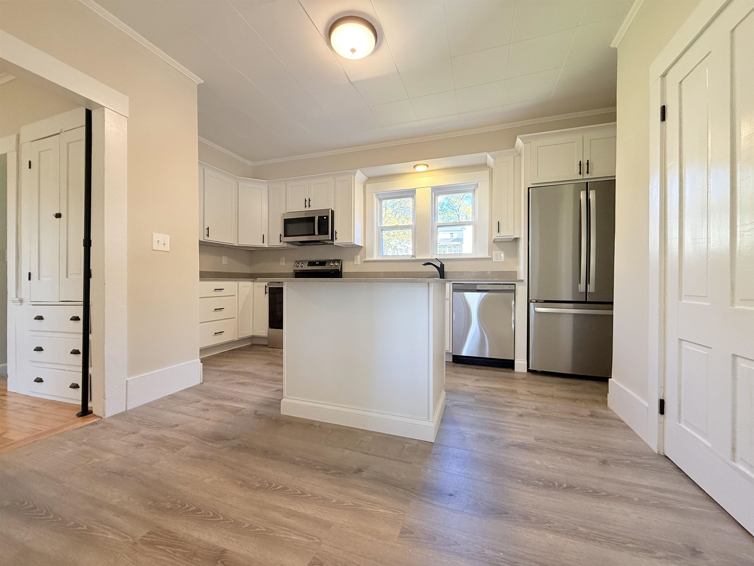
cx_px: 377
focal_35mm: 14
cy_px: 283
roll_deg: +0.0
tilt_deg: -1.4
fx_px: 305
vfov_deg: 85.7
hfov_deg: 102.1
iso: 250
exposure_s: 1/120
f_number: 2.2
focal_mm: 2.22
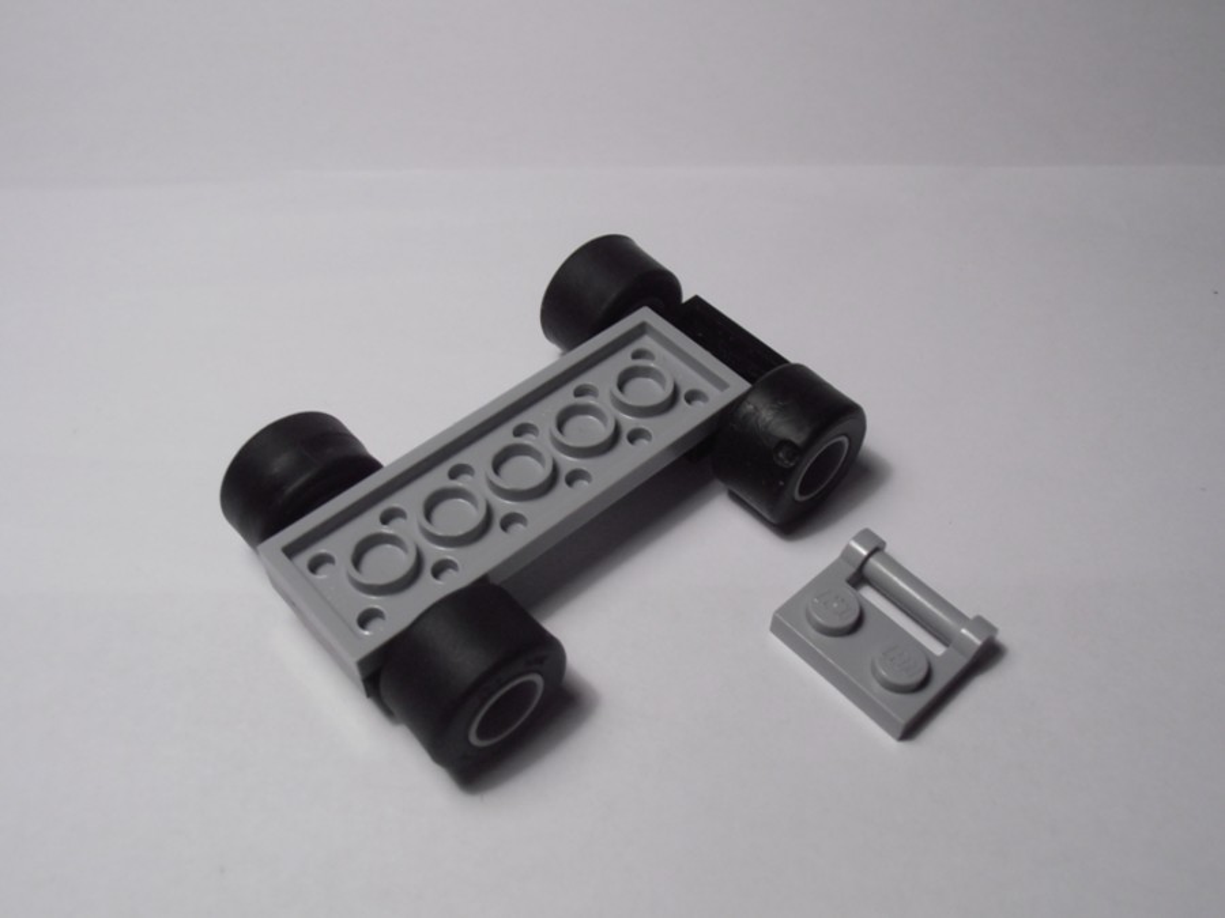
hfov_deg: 50.1
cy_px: 459
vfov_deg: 38.7
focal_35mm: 37
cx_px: 612
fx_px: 1309
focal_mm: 6.61
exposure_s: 1/60
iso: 80
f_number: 3.9
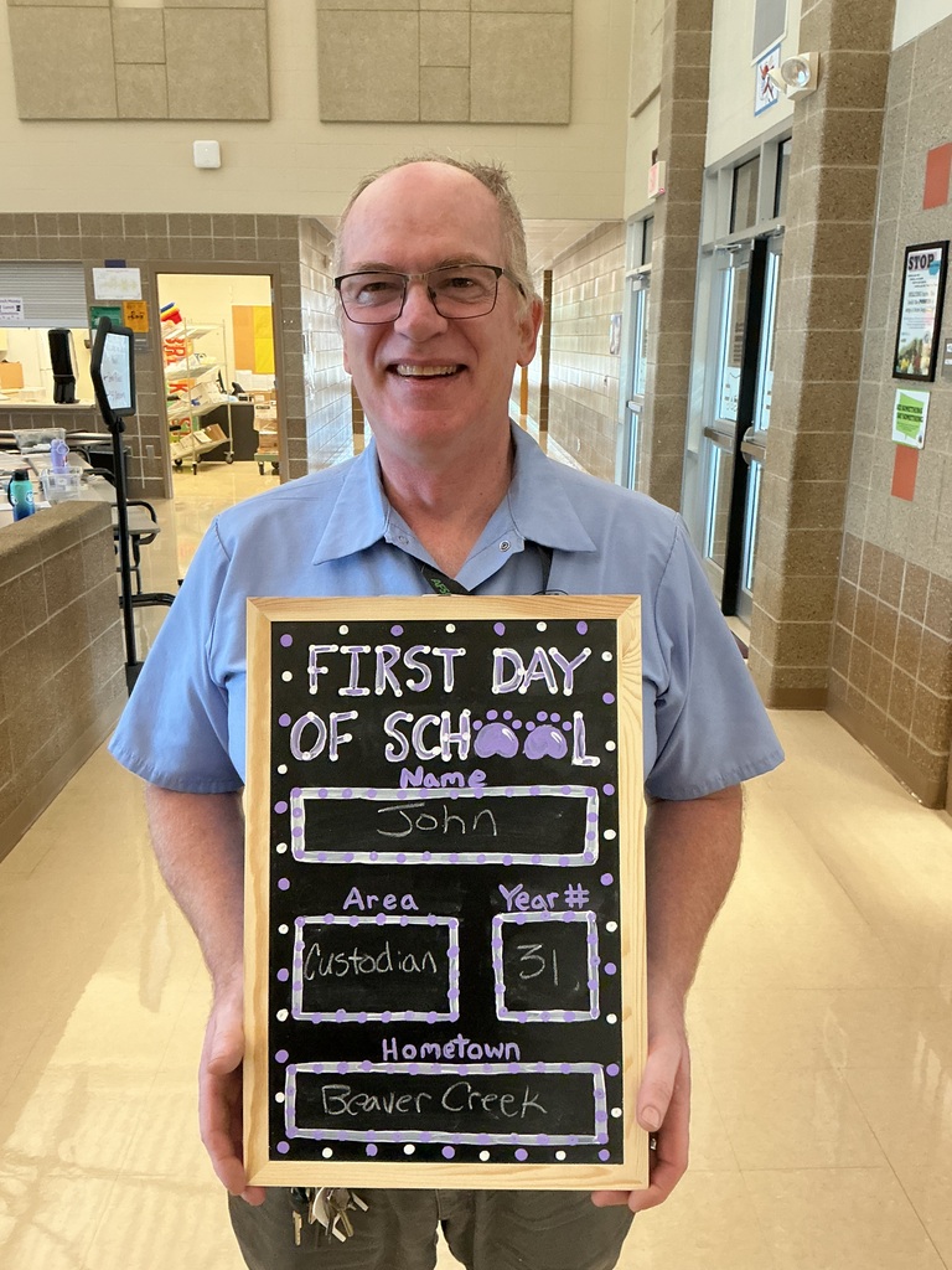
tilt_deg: -16.5
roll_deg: -0.6
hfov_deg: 48.2
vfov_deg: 61.7
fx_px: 1063
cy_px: 635
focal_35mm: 29
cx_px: 476
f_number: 1.8
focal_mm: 3
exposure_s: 1/50
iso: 200
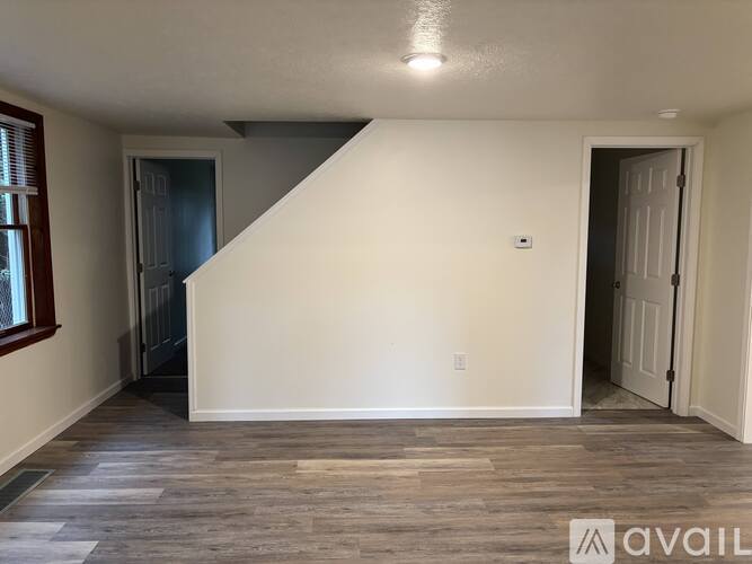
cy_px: 282
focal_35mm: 26
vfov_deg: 53.0
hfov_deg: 67.3
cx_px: 376
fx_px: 565
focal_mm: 5.96
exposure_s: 1/60
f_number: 1.6
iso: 250
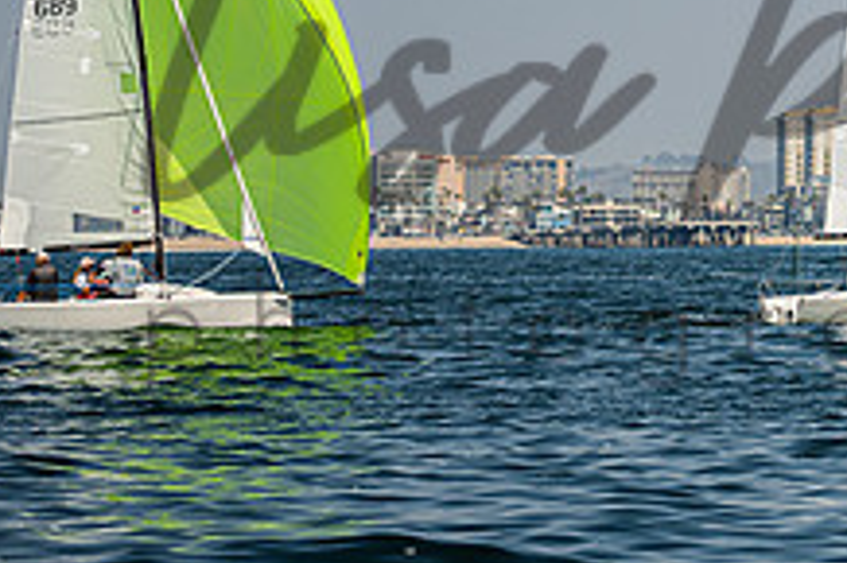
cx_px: 1042
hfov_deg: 7.2
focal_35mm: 283
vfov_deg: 4.8
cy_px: 16
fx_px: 6653
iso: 220
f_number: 4.5
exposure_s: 1/4000
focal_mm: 100
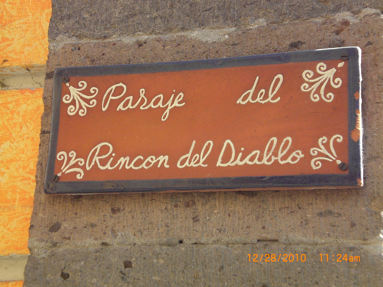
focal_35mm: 87
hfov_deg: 22.5
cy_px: 144
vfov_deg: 17.0
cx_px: 192
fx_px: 963
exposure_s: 1/160
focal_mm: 14.49
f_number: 5
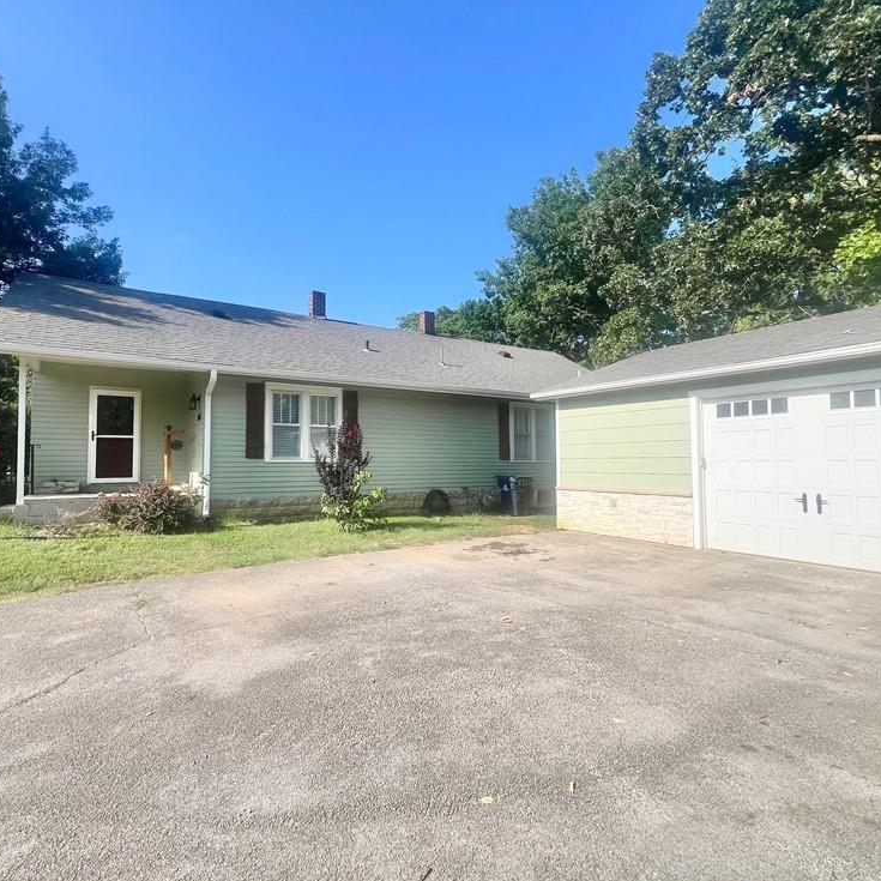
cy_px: 439
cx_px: 367
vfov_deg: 87.4
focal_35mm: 16
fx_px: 461
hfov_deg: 86.7
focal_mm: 1.57
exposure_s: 1/2660
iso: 32
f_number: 1.8
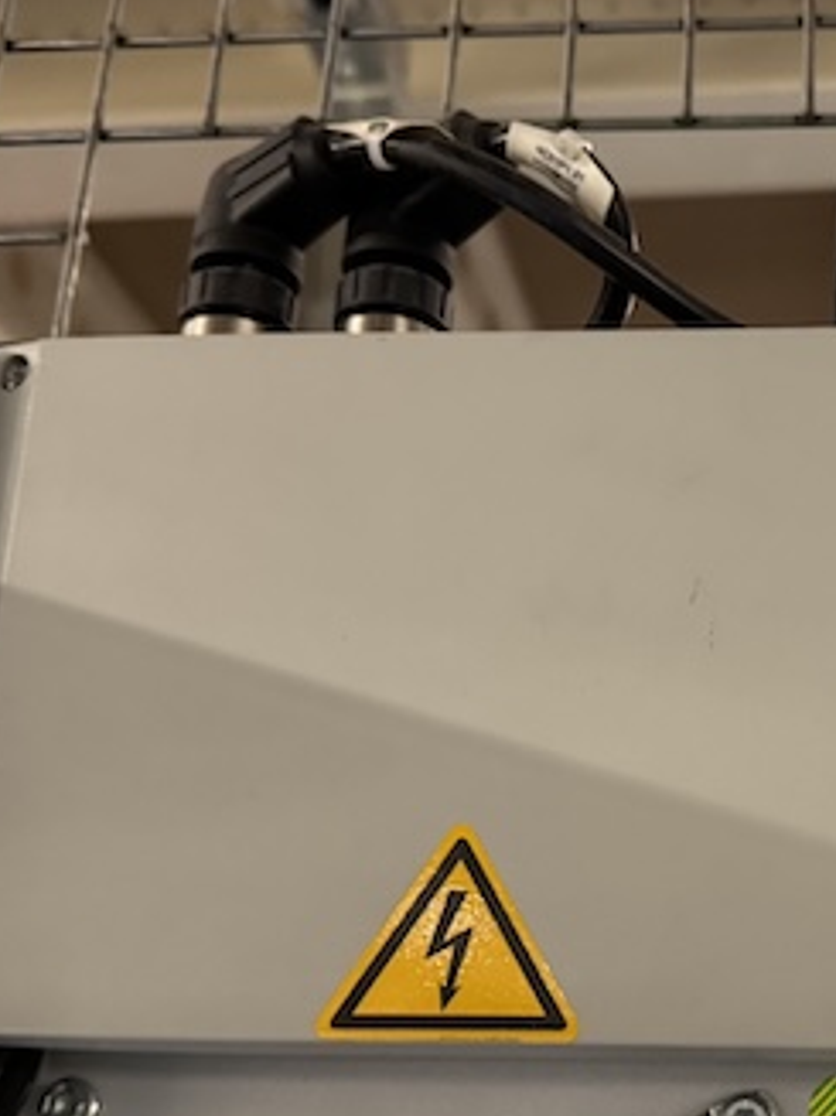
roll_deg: +0.5
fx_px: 1514
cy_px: 696
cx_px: 740
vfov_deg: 40.2
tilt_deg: +19.0
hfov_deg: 29.7
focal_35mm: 47
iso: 640
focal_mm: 6.76
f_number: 1.78
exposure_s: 1/33
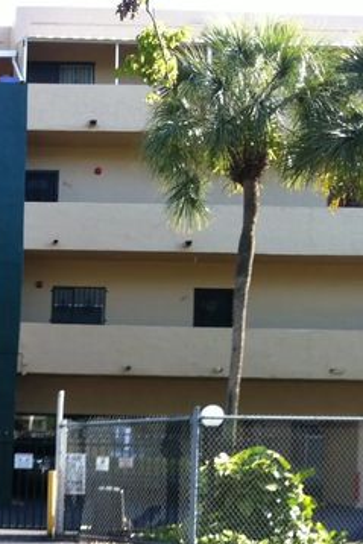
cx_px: -97
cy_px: 351
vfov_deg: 30.8
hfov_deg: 19.5
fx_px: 982
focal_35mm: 65
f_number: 2.8
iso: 80
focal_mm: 3.85
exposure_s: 1/192
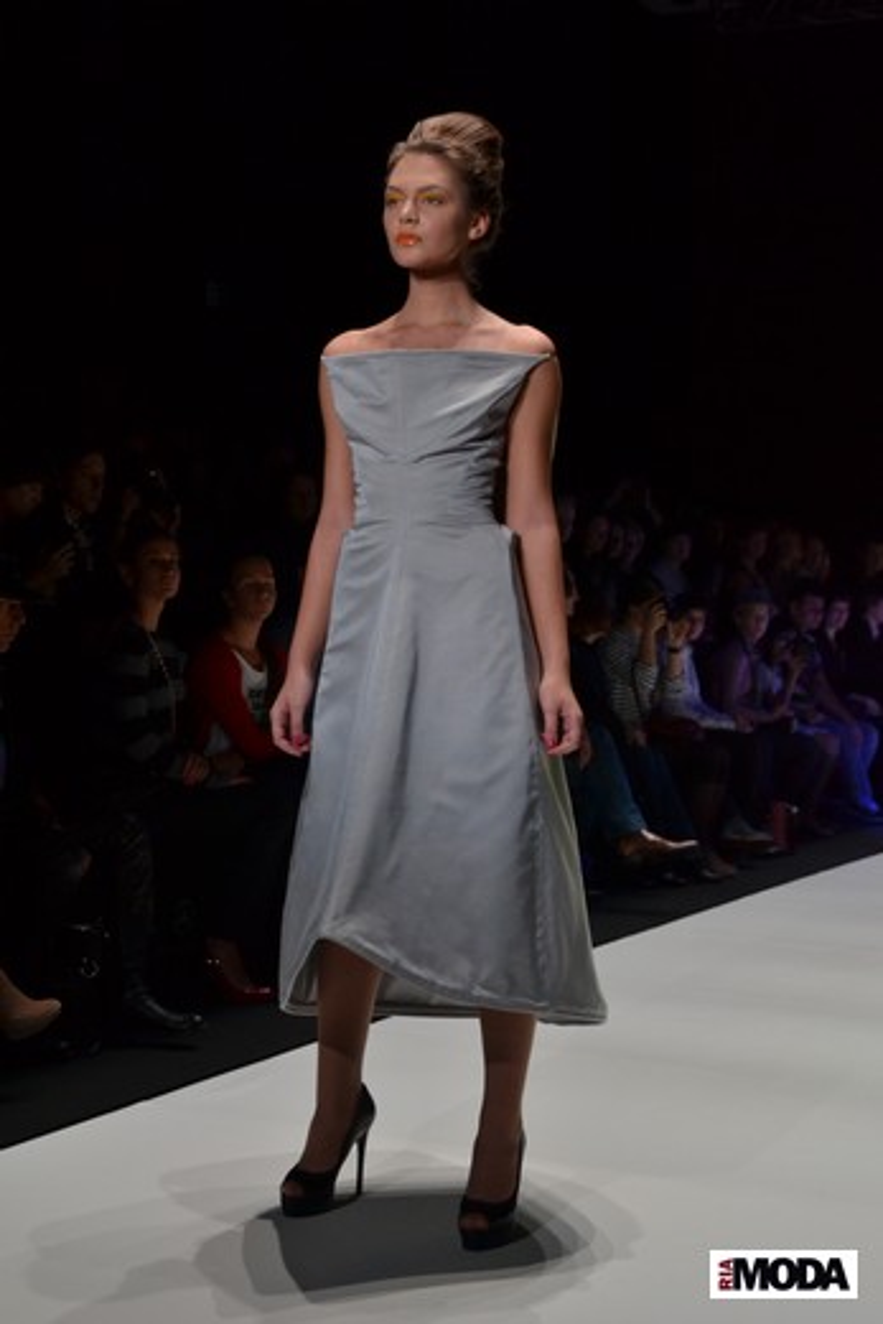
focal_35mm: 57
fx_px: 2096
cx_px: 442
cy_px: 662
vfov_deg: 35.0
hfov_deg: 23.8
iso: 800
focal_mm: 38
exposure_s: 1/160
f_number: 6.3
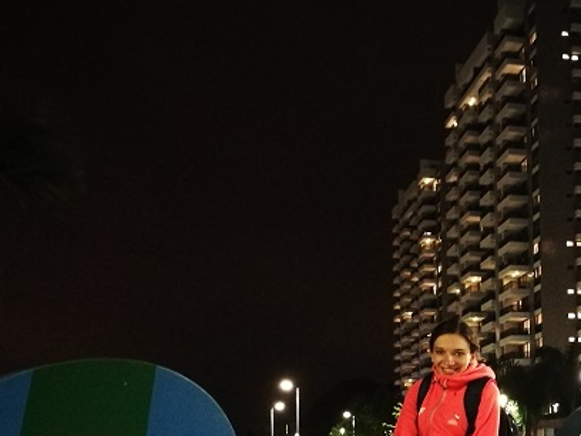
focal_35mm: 53
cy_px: 388
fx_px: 890
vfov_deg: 26.6
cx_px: 457
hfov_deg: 35.1
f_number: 2.2
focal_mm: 4.5
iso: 2500
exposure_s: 1/17.1
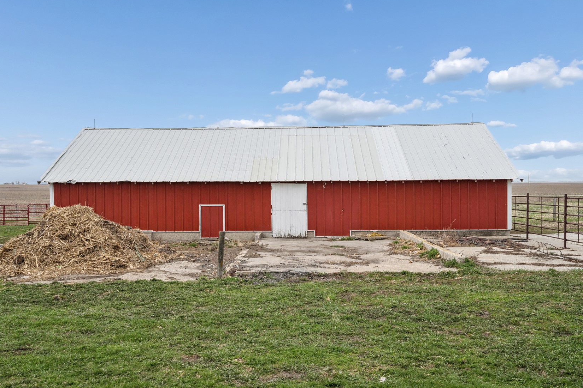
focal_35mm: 36
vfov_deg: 36.9
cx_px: 286
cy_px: 195
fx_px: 583
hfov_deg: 53.1
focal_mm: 35
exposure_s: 1/250
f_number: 9
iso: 400
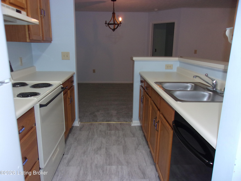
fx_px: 188
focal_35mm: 27
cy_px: 90
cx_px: 120
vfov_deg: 51.4
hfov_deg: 65.3
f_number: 3
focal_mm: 4.9
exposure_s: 1/34
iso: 200
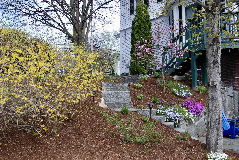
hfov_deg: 57.2
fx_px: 219
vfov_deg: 40.1
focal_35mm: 33
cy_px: 80
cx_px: 120
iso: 140
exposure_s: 1/125
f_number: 5.6
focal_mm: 22
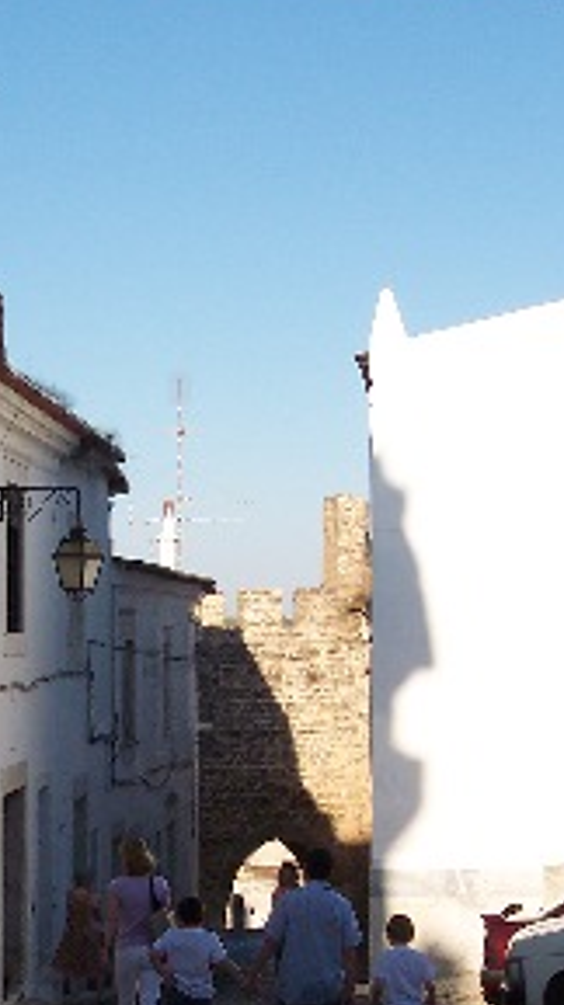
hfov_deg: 14.0
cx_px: 207
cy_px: 727
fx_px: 2292
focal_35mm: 86
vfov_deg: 24.5
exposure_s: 1/700
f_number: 4.8
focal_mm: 8
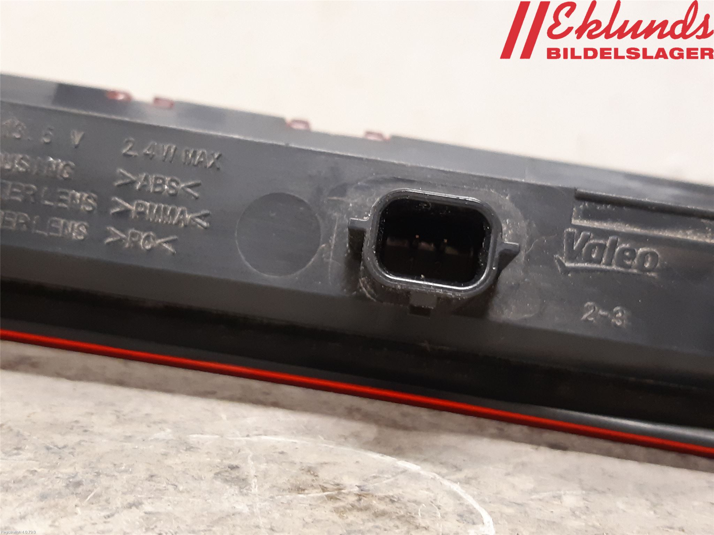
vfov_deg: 53.1
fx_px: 536
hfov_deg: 67.3
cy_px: 268
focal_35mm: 26
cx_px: 357
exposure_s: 1/25
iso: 250
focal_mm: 3.93
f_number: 1.7
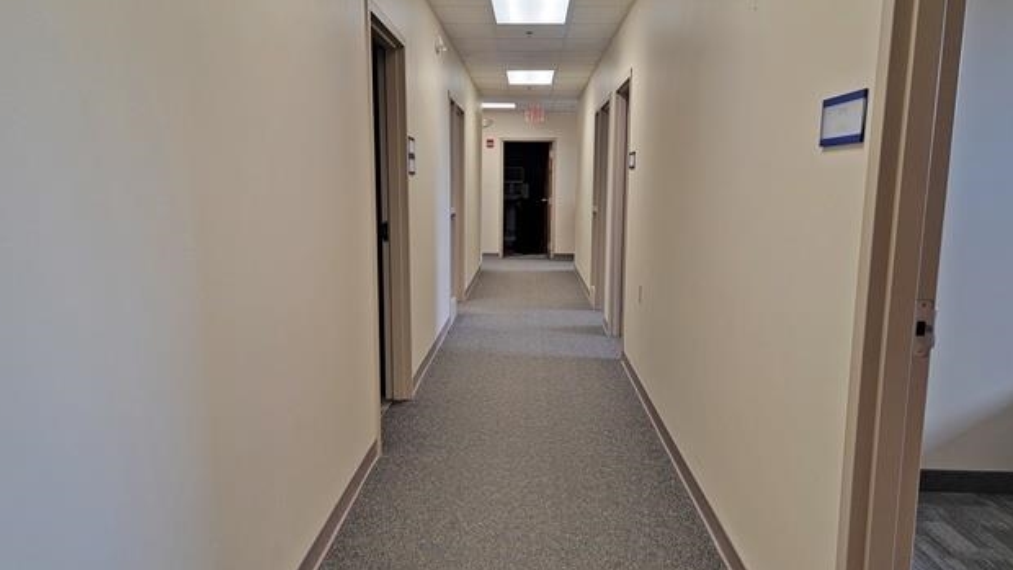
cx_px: 497
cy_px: 299
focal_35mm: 27
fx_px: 725
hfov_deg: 69.8
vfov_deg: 42.9
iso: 200
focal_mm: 6.7
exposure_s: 1/120
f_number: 1.8
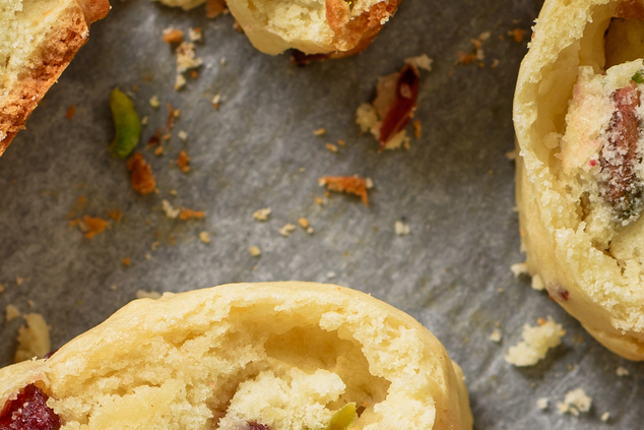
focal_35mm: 331
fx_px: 5922
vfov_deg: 4.1
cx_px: -104
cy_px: 618
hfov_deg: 6.2
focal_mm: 105
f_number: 8
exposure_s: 1/160
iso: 50
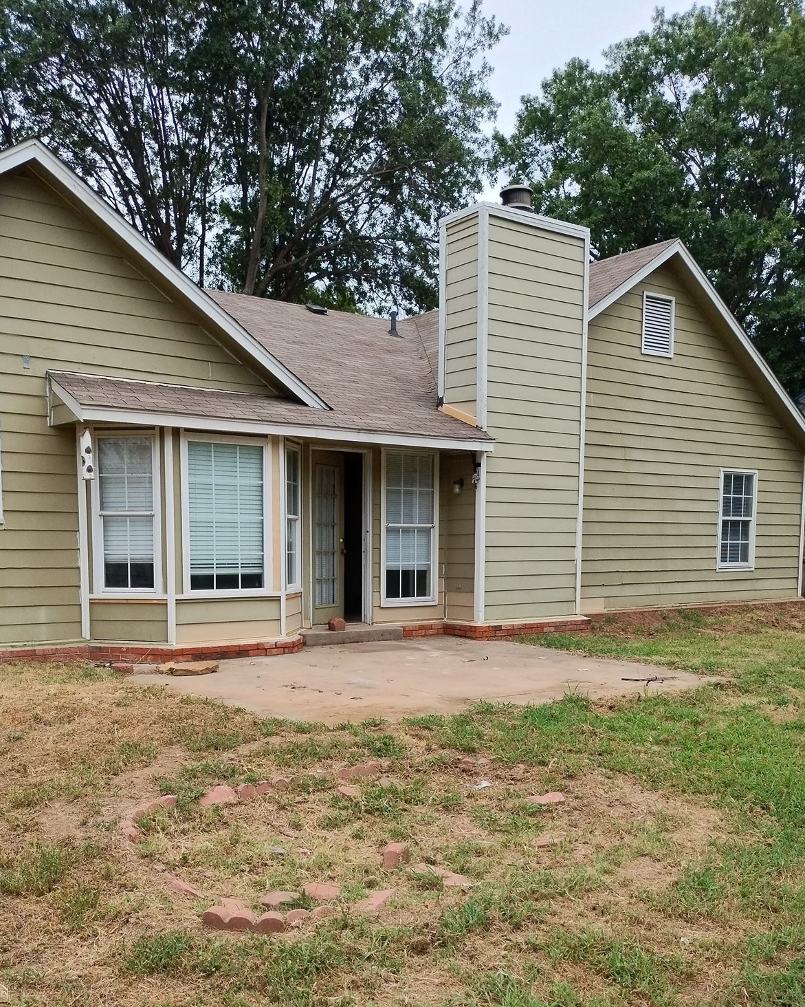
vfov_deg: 55.0
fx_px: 953
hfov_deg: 45.8
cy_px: 632
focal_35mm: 32
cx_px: 372
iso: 104
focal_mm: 4.71
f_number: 1.7
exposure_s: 1/4180
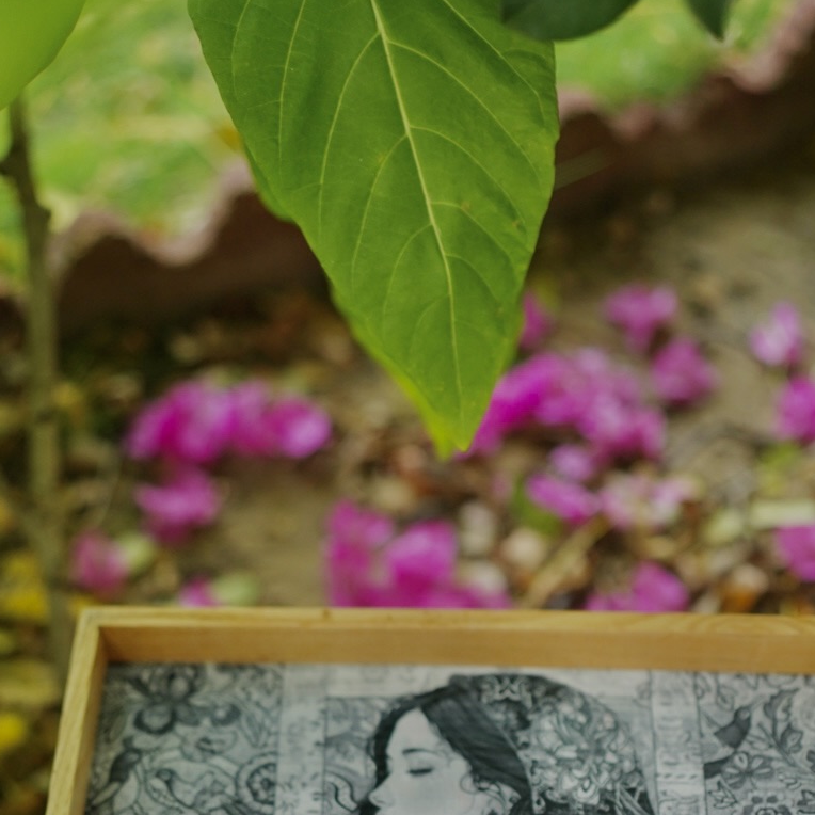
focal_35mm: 63
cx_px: 474
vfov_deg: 25.6
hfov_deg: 27.3
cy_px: 858
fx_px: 1678
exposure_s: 1/160
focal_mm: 35
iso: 640
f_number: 1.8
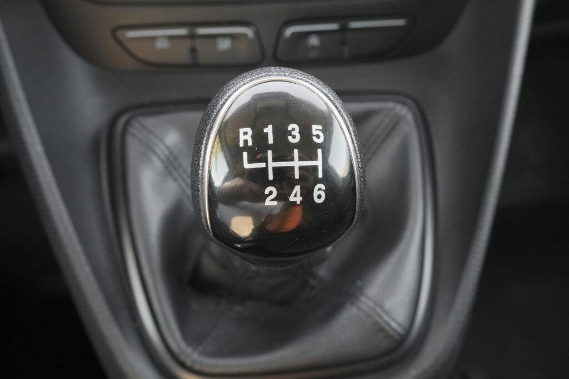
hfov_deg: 53.1
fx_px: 569
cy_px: 190
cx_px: 284
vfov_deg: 36.9
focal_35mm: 36
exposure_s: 1/30
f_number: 8
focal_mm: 24.2
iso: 2000
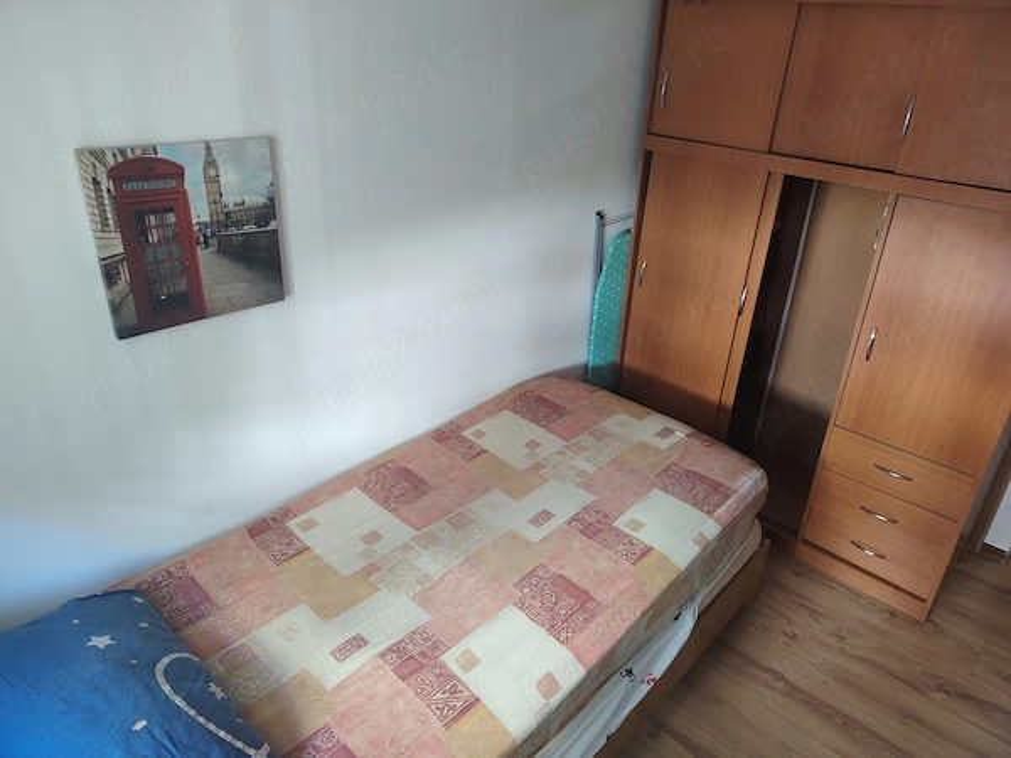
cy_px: 379
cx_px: 506
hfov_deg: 71.6
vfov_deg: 56.8
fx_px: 701
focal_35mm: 24
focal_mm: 5.25
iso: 913
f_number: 1.75
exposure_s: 1/25
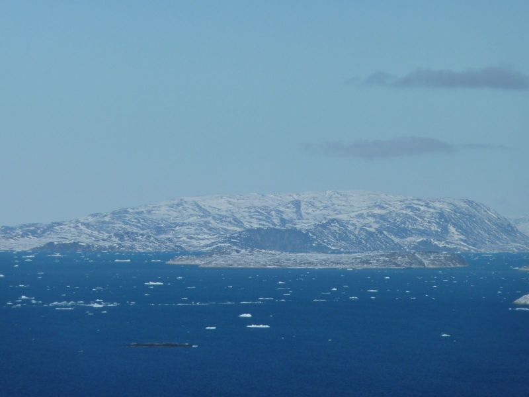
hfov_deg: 6.6
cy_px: 198
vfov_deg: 5.0
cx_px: 264
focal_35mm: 300
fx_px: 4585
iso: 80
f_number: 6.3
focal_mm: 49.2
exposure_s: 1/1000
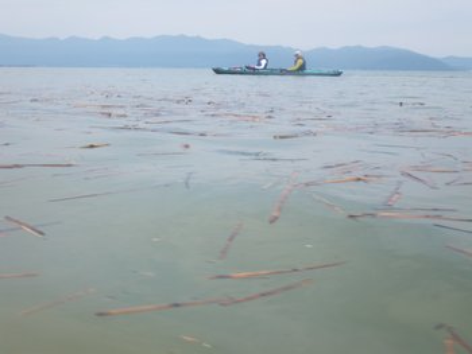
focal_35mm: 42
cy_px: 177
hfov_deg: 44.8
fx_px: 573
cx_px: 236
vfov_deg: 34.4
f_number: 5
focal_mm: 7.5
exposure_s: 1/160
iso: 50
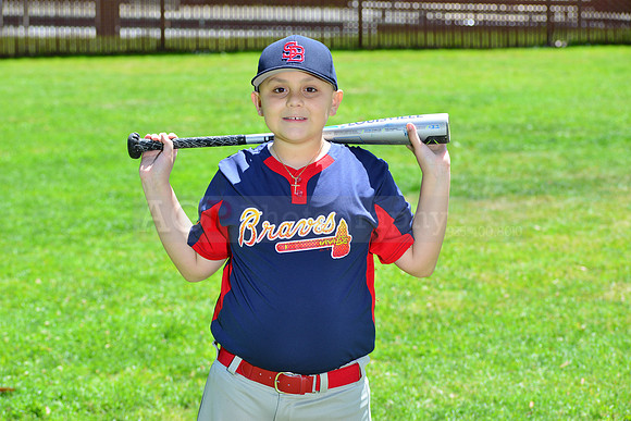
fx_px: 1928
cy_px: 210
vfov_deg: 12.5
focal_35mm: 110
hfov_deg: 18.6
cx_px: 316
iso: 200
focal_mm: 110
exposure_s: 1/200
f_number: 8
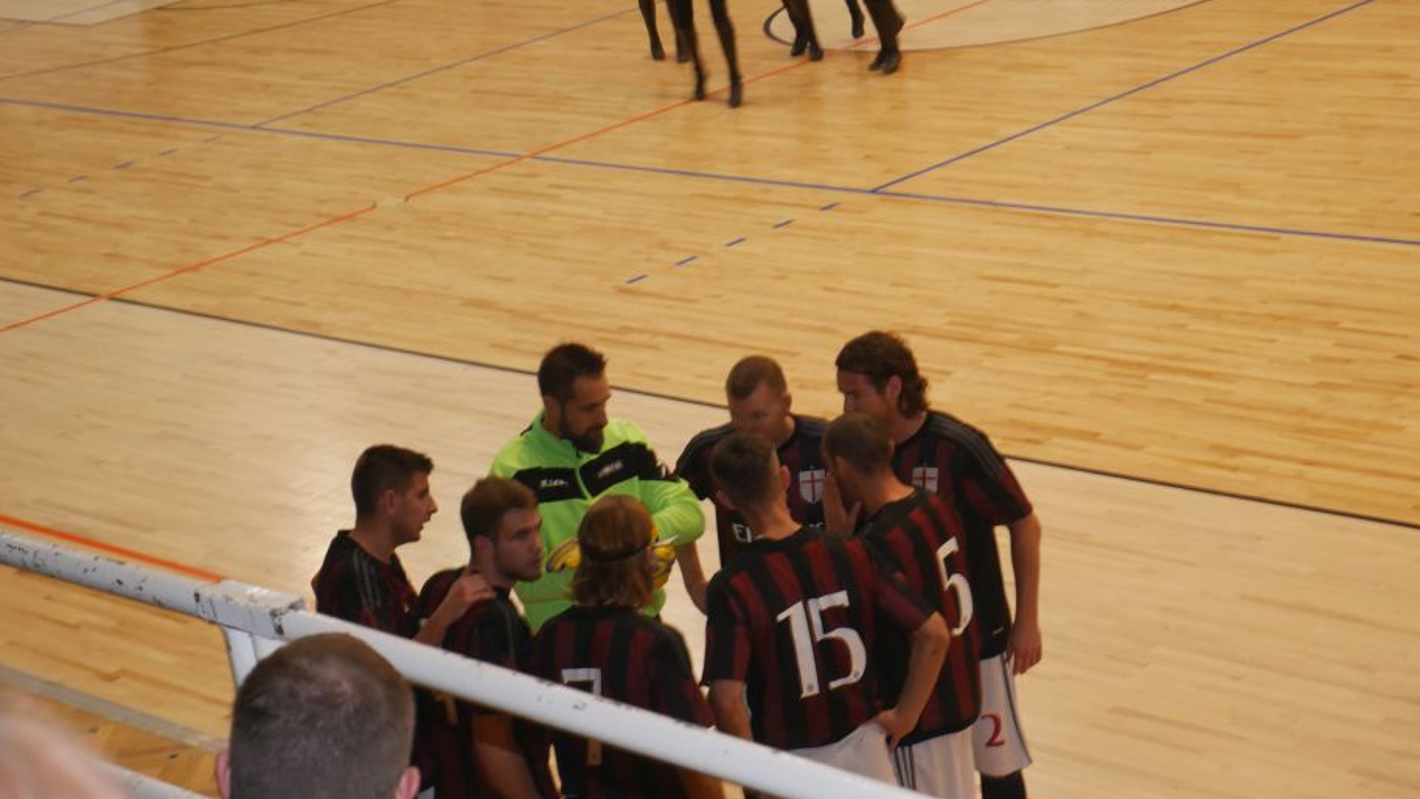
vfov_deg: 13.1
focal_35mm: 92
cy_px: 494
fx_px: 3464
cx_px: 710
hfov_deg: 23.2
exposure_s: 1/50
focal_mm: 42
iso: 1250
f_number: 5.6
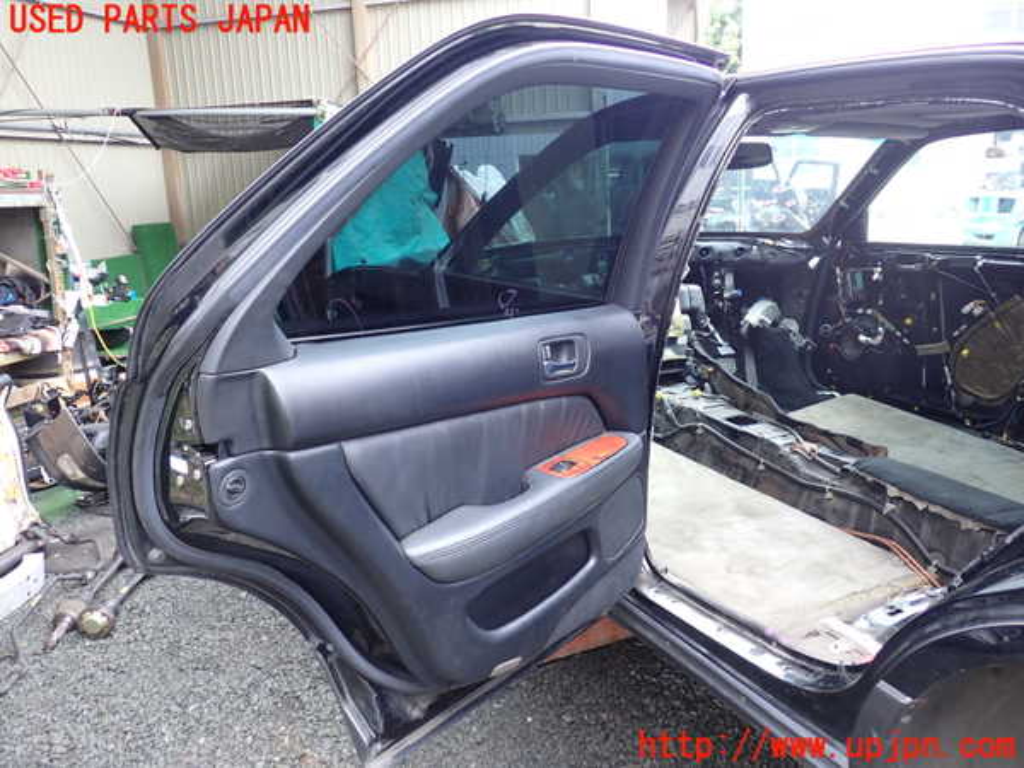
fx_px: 887
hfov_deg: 60.0
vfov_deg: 46.8
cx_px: 512
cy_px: 384
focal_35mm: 30
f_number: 2.3
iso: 200
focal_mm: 5.4
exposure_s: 1/40
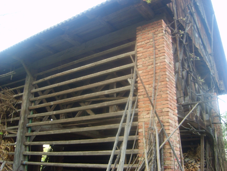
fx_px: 230
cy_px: 86
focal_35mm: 35
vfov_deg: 40.7
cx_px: 114
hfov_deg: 52.6
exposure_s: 1/30
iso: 82
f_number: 2.8
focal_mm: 5.8
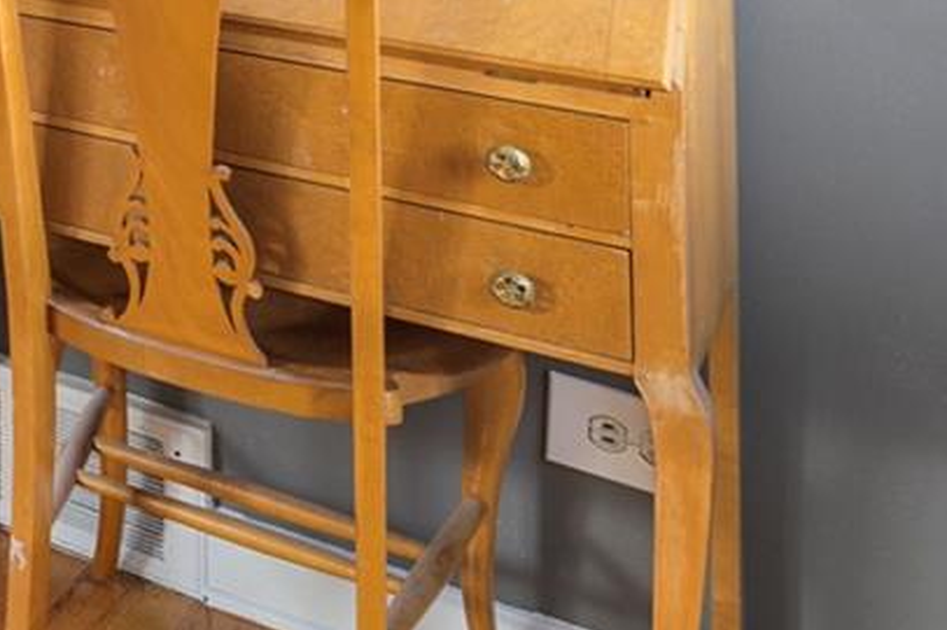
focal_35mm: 67
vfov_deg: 17.6
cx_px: -882
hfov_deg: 19.5
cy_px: -383
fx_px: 1761
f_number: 6.3
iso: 200
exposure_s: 1/1.67
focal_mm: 17
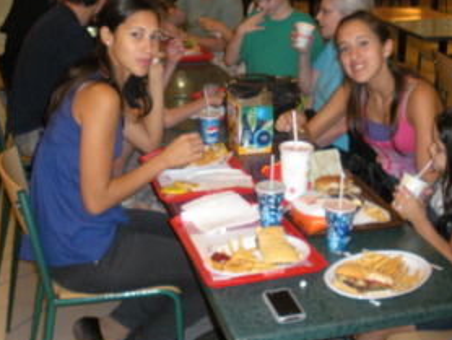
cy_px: 96
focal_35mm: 59
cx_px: 259
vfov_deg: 24.6
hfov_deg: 32.6
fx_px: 771
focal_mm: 6.3
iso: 349
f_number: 3.5
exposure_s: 1/60
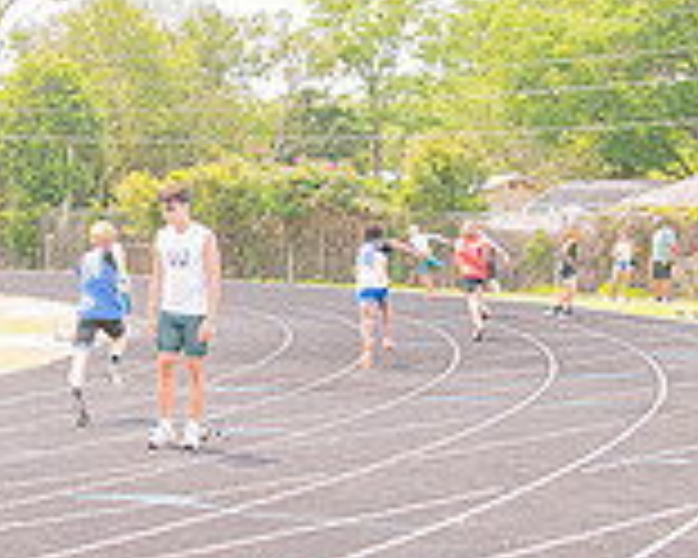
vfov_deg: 18.3
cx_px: 77
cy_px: 302
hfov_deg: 22.2
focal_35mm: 84
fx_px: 1735
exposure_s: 1/200
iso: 200
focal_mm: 24
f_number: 4
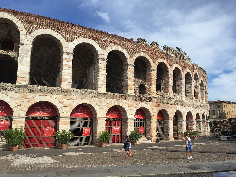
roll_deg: -1.6
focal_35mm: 29
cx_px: 118
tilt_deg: +9.6
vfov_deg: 48.2
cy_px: 88
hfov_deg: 61.7
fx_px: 198
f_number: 2.2
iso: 32
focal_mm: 4.15
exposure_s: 1/2198
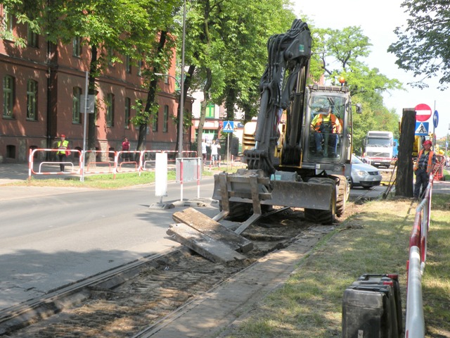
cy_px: 169
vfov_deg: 26.1
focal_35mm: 56
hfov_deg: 34.3
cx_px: 225
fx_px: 728
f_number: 5
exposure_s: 1/163
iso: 64
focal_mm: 9.8
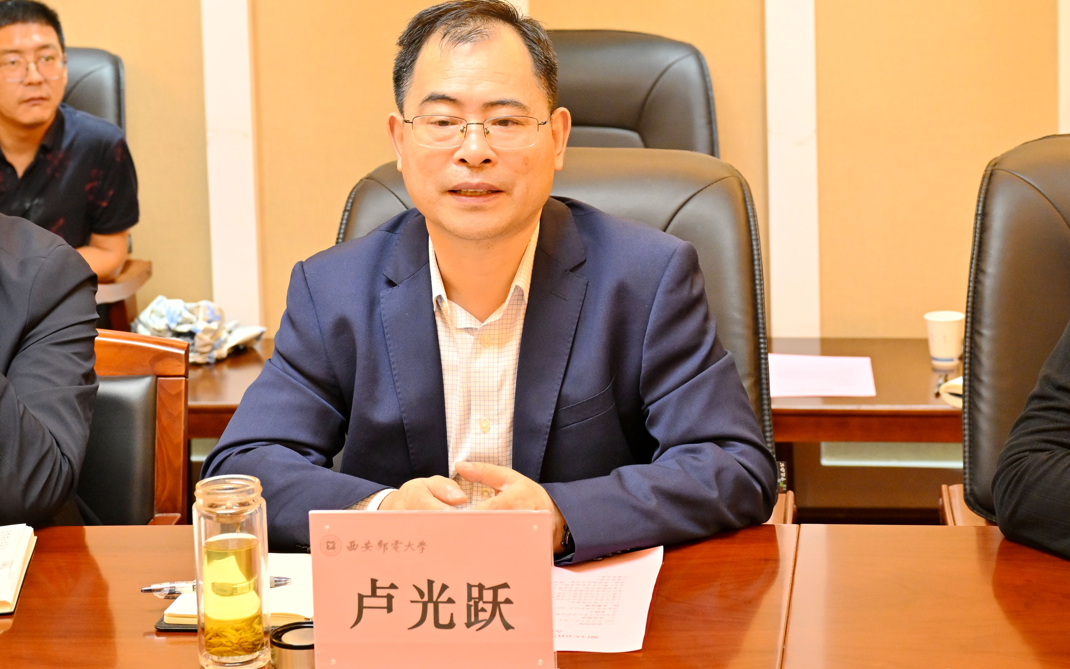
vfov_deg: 30.5
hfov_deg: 47.2
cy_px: 329
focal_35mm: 42
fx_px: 1225
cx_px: 534
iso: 1600
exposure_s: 1/80
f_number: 4.5
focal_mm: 41
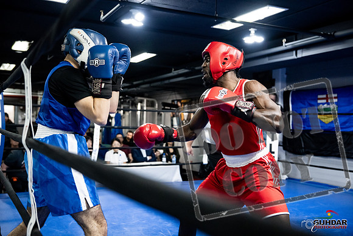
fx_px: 392
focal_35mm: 40
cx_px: 176
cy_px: 118
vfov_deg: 33.4
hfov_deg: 48.4
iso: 8000
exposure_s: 1/1000
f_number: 2.8
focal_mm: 40
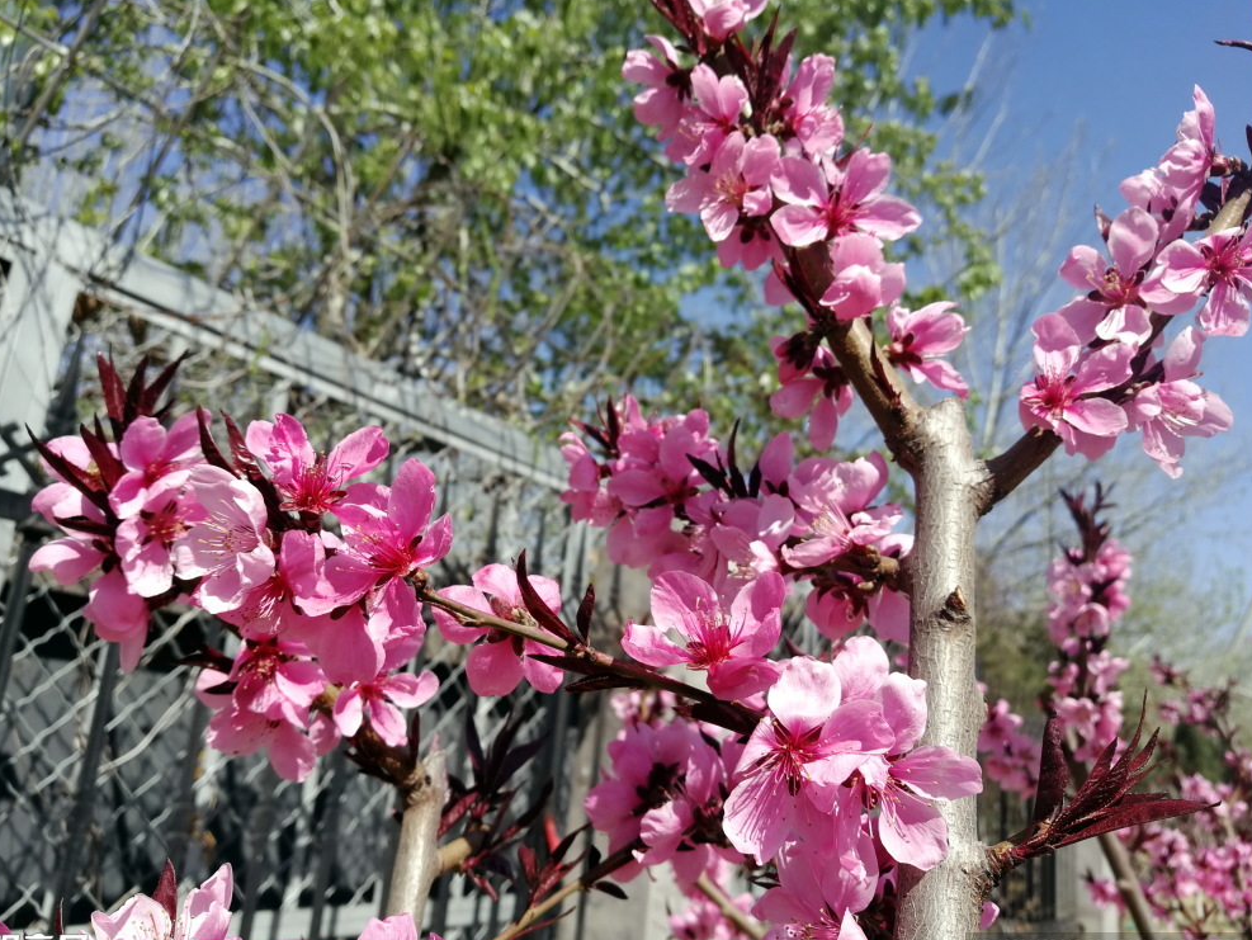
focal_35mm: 28
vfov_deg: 49.8
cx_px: 616
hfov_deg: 63.4
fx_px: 1013
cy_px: 483
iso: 50
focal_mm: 3.84
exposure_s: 1/825
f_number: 2.2
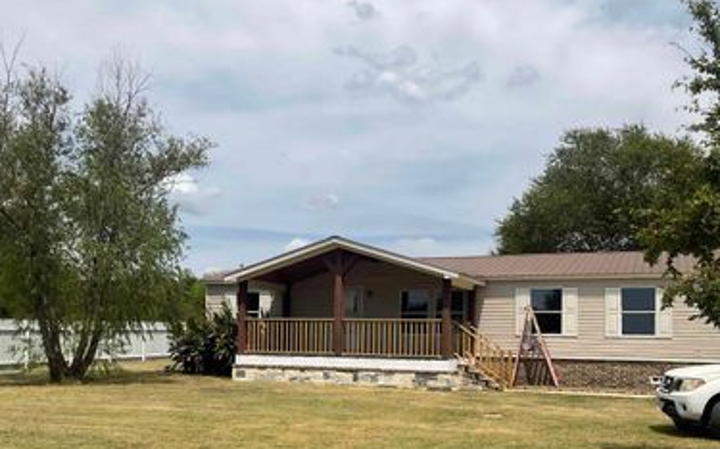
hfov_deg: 48.2
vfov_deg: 30.9
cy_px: 310
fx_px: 804
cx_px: 342
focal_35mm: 41
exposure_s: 1/3788
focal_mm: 3
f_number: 1.8
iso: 25
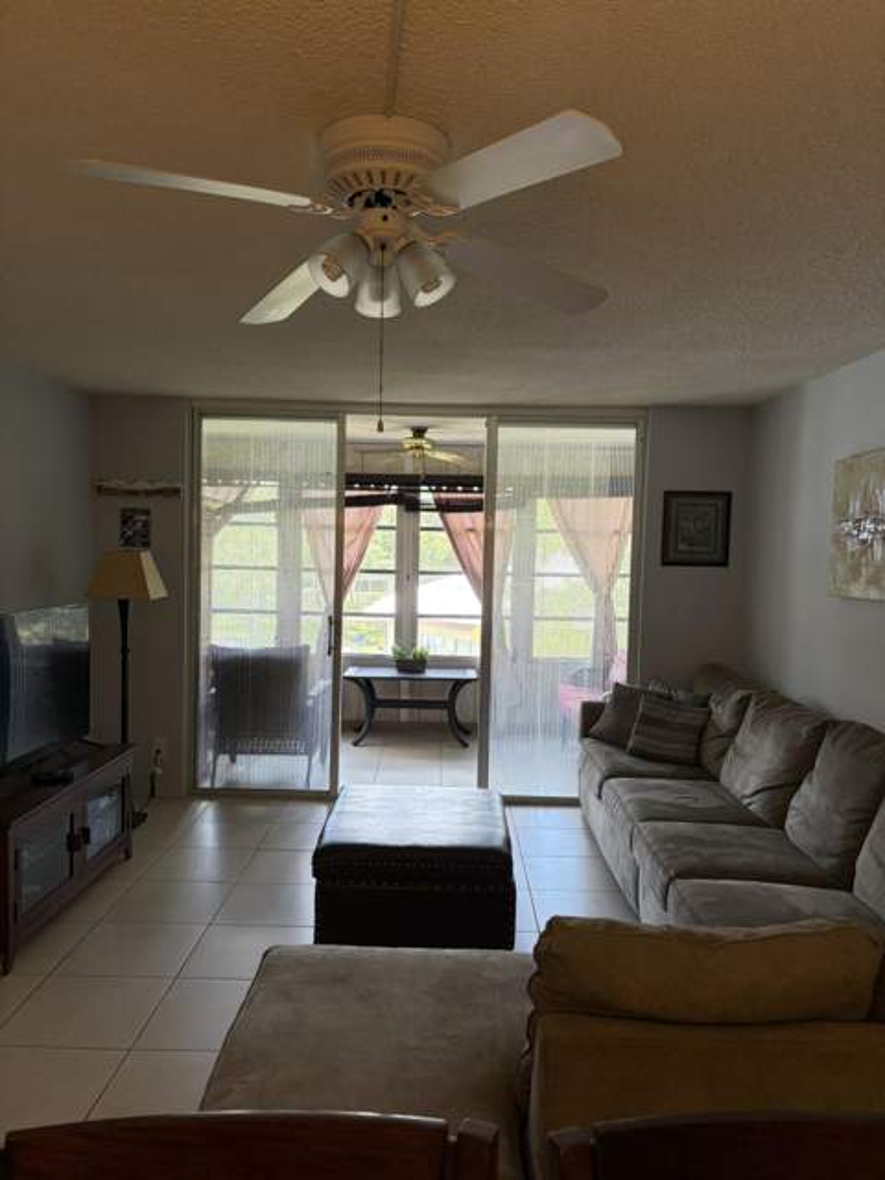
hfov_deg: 53.1
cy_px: 590
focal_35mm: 26
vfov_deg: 67.3
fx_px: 886
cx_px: 442
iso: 125
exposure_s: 1/120
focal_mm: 5.96
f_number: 1.6
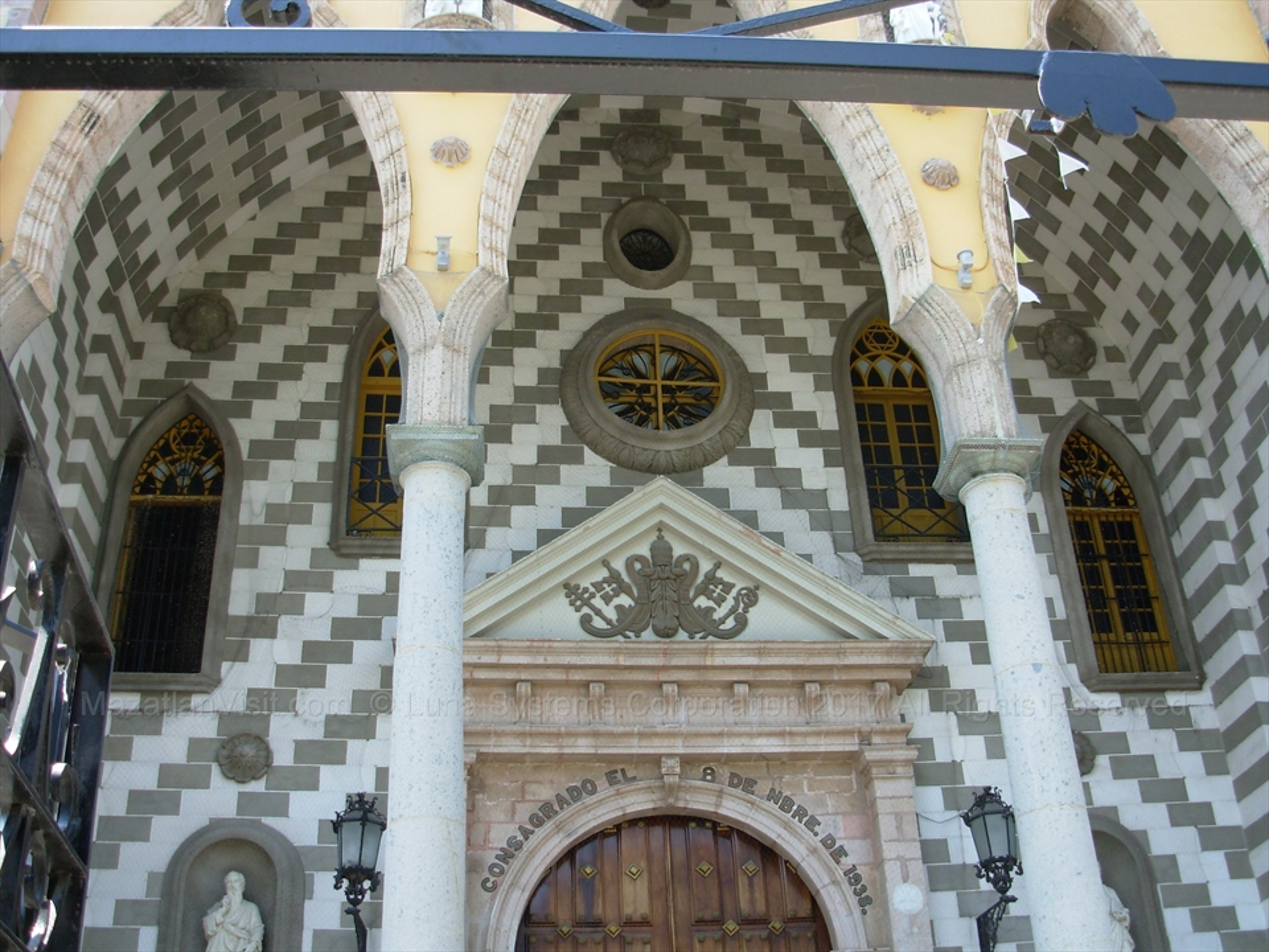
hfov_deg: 49.0
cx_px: 634
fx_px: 1393
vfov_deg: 37.7
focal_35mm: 38
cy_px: 476
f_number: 2.9
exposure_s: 1/209
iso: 50
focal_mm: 6.3
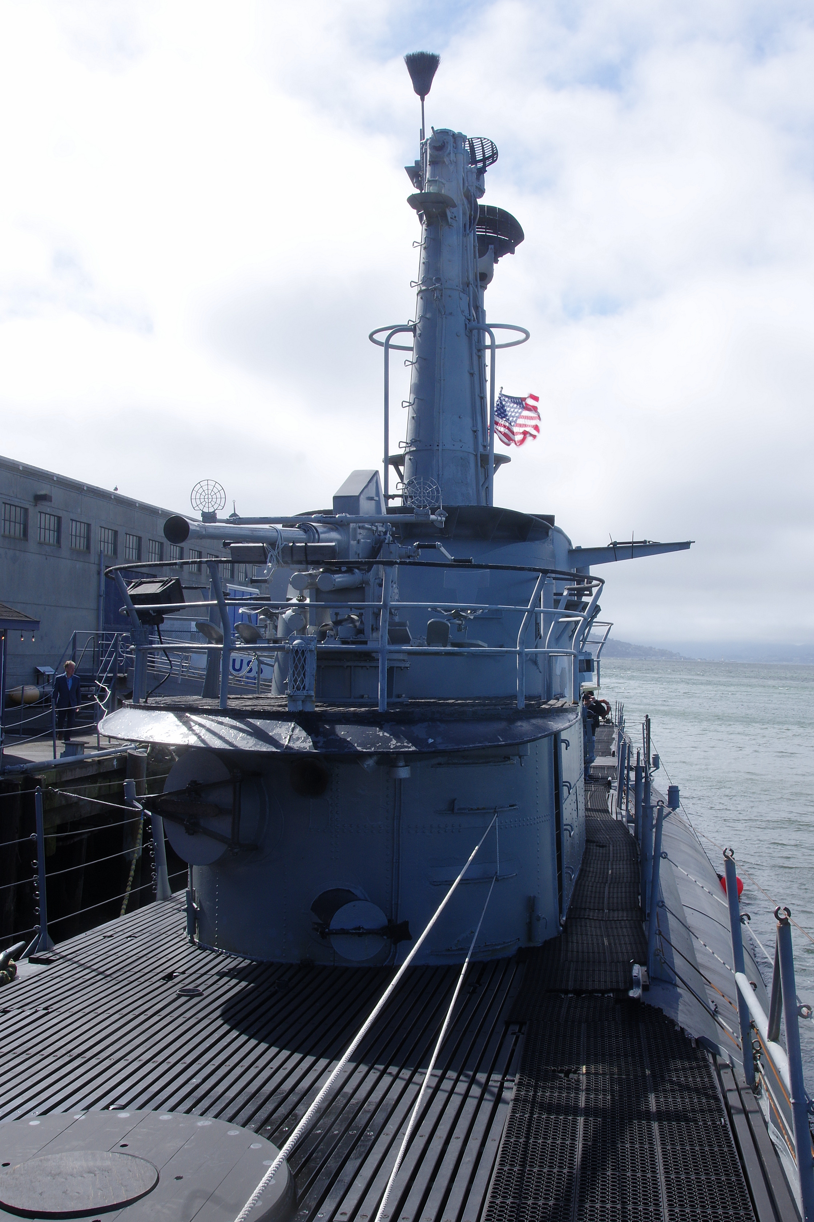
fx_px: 1017
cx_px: 407
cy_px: 611
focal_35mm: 30
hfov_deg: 43.6
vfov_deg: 61.9
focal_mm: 20
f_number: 11
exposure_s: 1/100
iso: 200
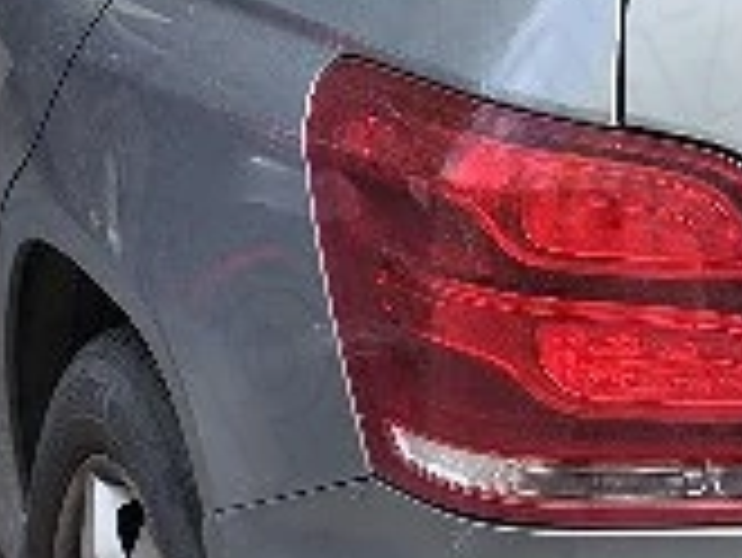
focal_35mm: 139
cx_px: 967
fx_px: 2982
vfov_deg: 10.6
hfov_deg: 13.7
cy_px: 108
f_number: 1.7
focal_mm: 6.3
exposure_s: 1/370
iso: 25
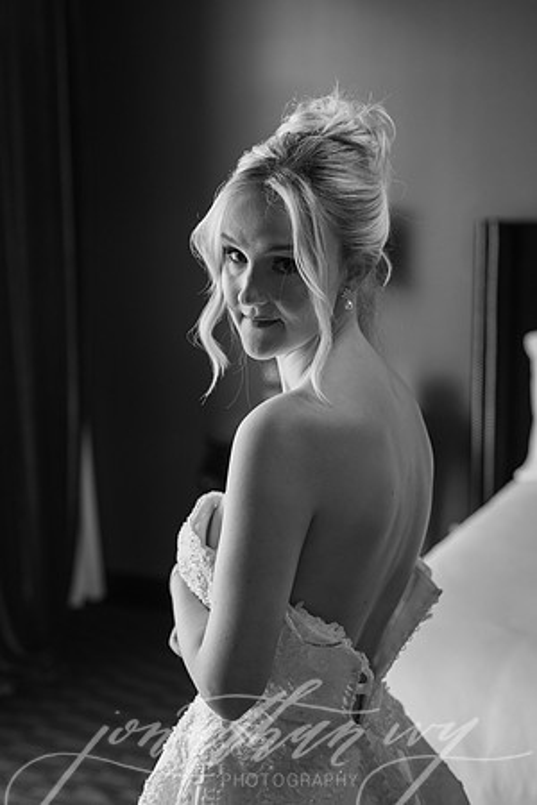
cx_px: 268
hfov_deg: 27.0
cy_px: 402
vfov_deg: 39.6
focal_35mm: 50
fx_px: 1119
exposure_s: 1/200
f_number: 2.8
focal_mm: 50
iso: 800
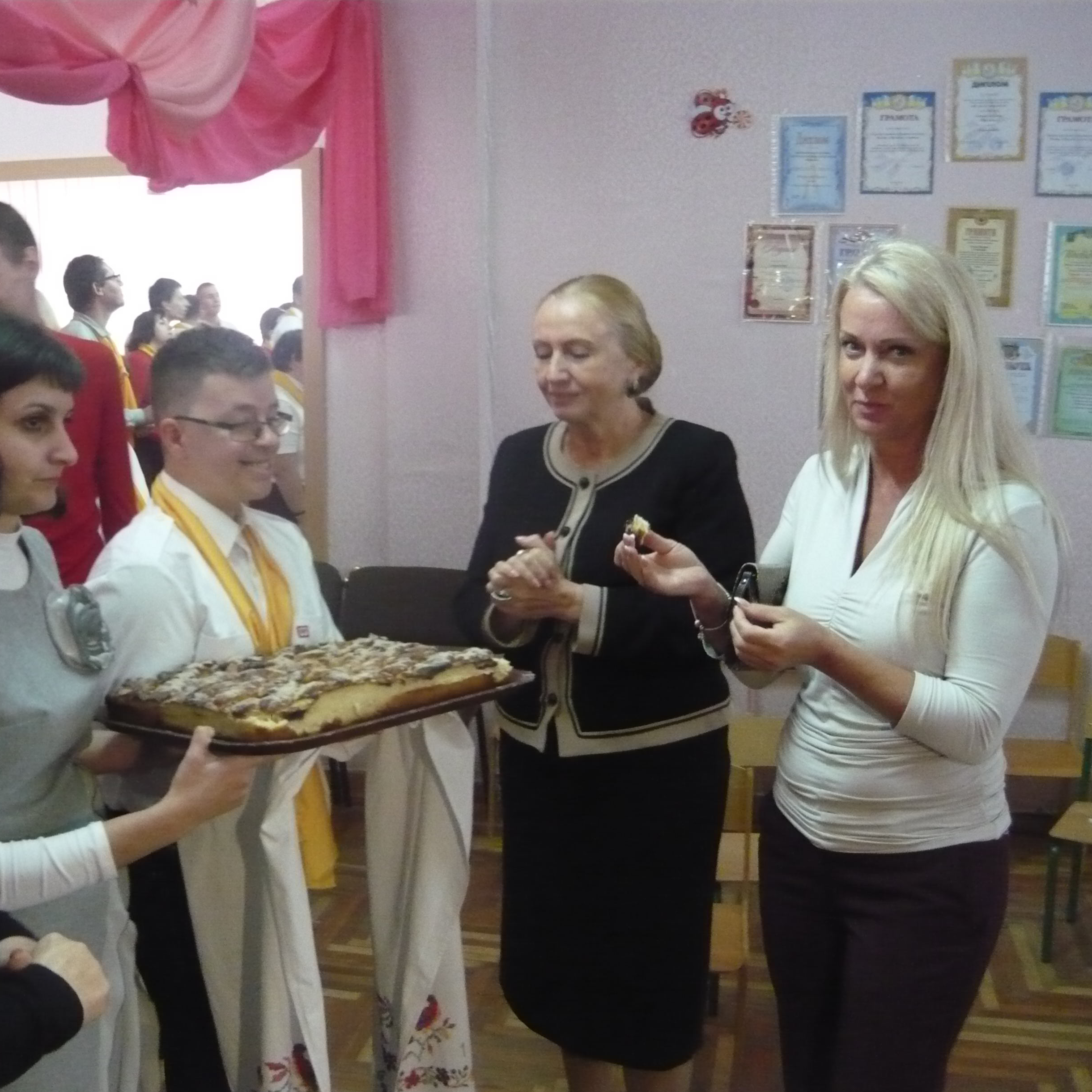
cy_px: 547
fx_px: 1392
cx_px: 374
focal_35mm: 39
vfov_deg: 42.8
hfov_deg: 42.3
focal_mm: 5.5
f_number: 2.8
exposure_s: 1/25
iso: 800
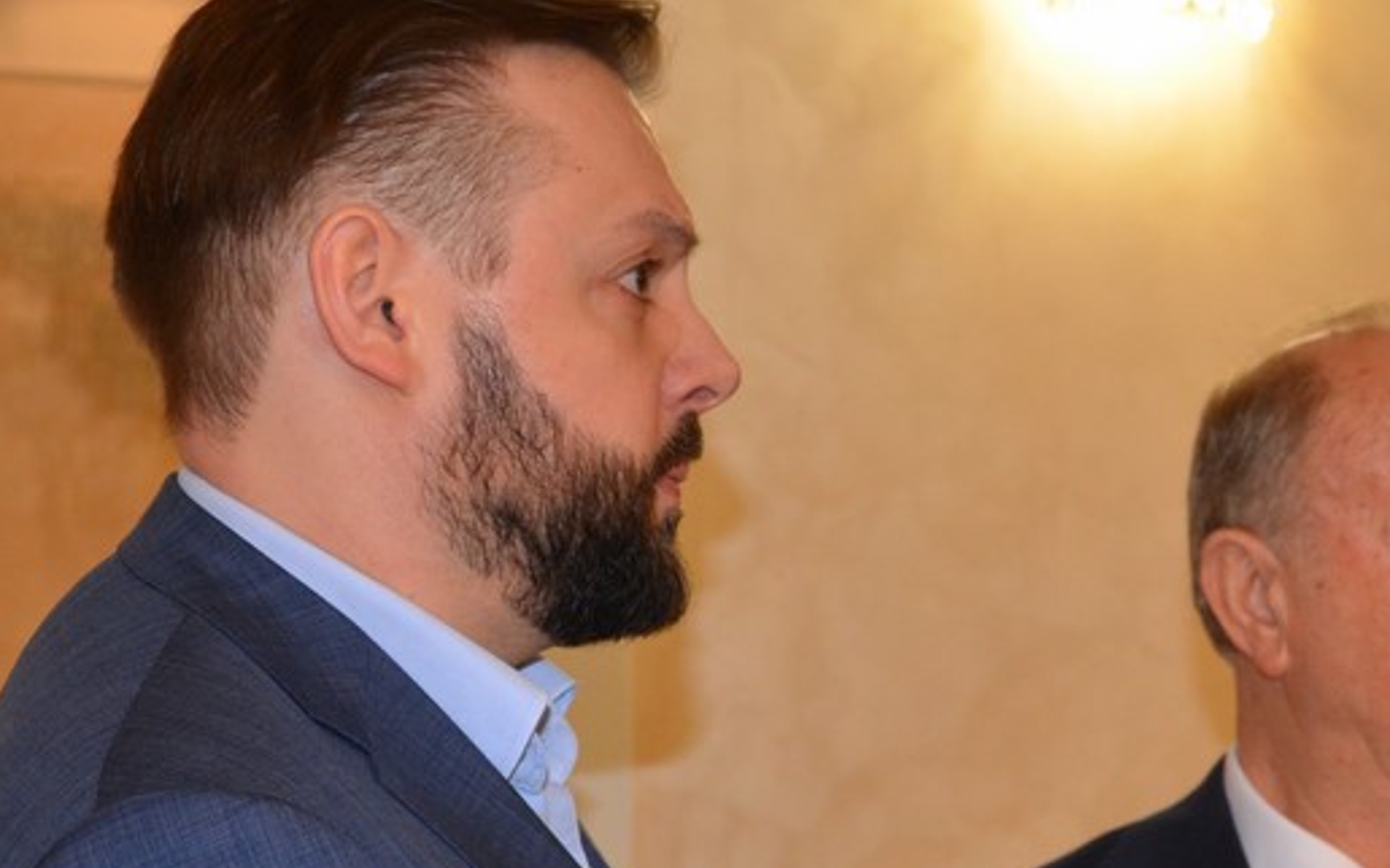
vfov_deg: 11.9
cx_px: 1255
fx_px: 4167
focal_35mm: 110
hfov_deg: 18.6
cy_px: 604
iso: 800
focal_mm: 32
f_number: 4.2
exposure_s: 1/60
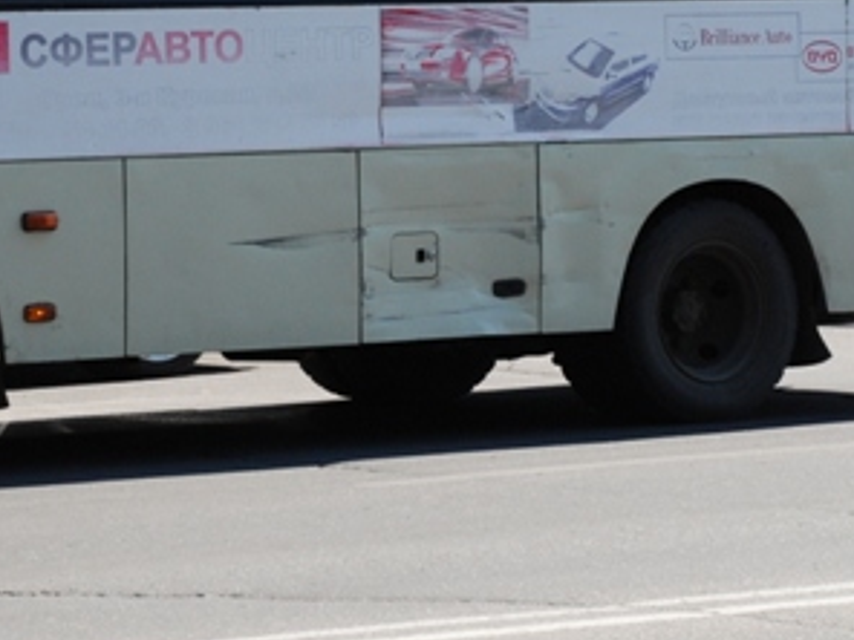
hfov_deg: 8.0
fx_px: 6069
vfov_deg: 6.0
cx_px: 169
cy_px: 78
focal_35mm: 246
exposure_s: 1/800
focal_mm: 62
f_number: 7.1
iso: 400
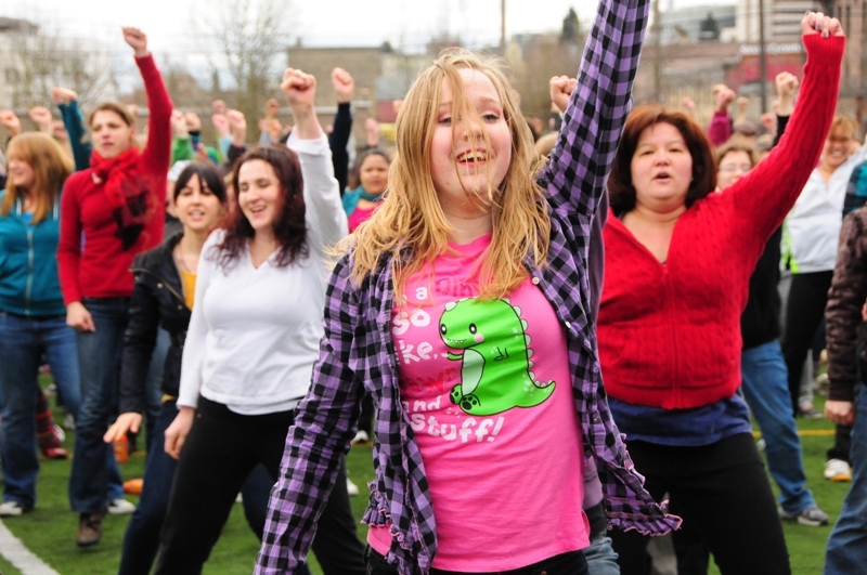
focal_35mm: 90
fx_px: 2164
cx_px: 434
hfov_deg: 22.7
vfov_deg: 15.1
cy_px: 288
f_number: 7.1
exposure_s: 1/2000
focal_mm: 60
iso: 1600
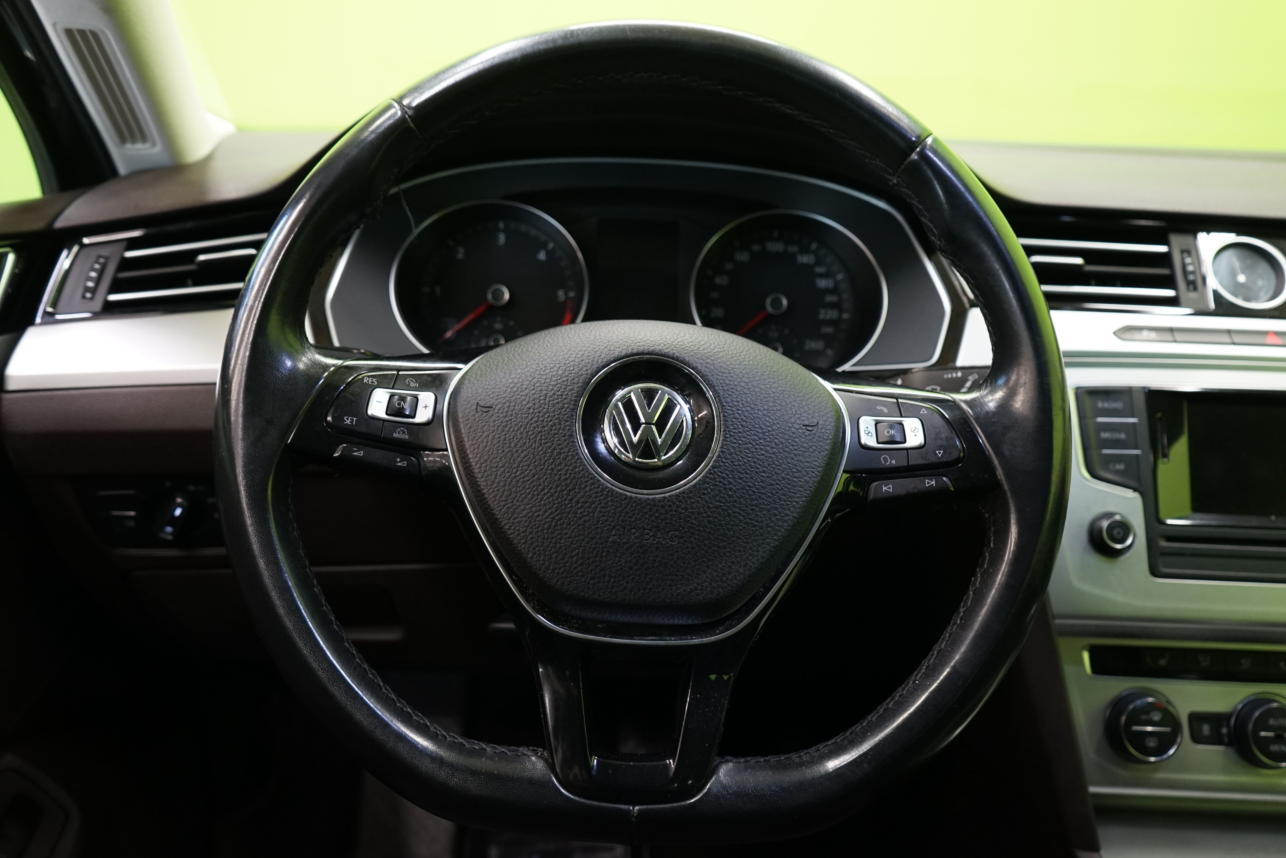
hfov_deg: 63.7
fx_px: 1036
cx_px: 643
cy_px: 429
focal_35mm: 29
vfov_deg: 45.0
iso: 1600
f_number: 5
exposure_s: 1/20
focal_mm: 29
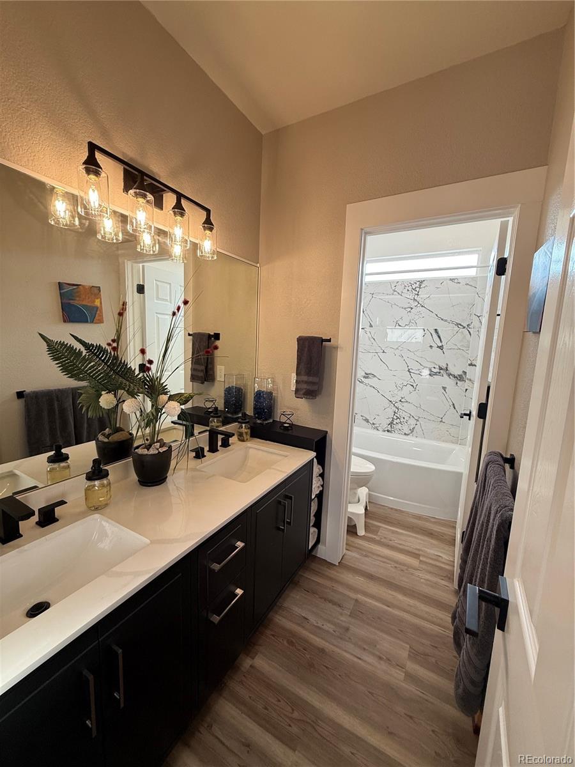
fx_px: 310
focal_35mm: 14
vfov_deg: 102.1
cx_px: 288
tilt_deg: -7.0
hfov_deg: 85.7
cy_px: 384
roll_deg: -2.8
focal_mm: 2.22
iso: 100
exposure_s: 1/120
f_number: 2.2
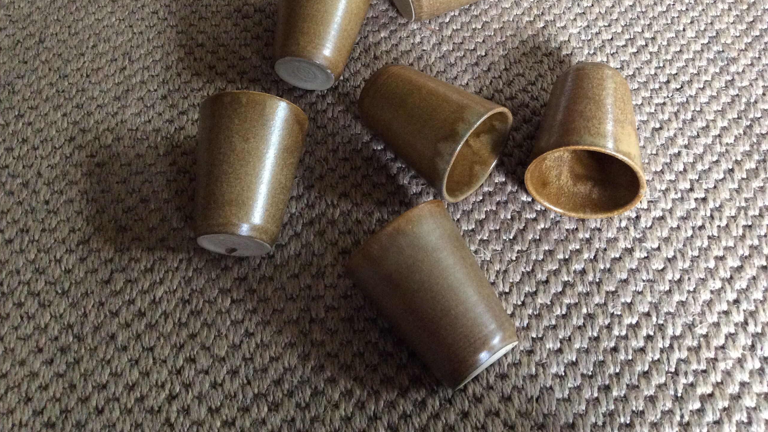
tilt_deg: -56.9
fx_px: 713
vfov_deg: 33.5
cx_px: 383
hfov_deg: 56.6
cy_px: 148
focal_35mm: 35
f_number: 2.4
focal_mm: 3.3
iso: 320
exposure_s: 1/25
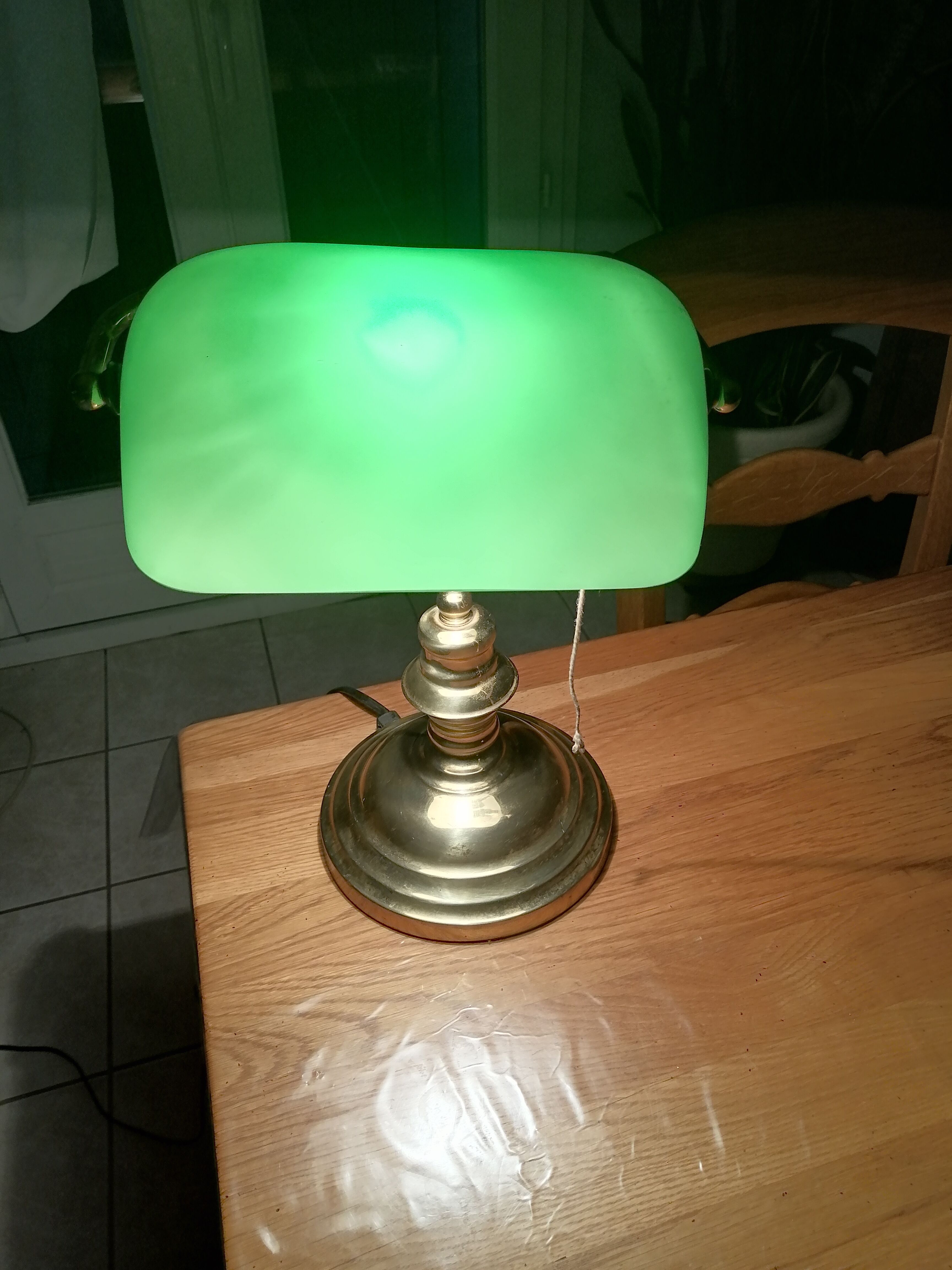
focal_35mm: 26
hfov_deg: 53.1
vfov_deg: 67.3
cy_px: 635
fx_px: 953
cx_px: 476
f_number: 1.8
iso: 100
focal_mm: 3.96
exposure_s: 1/100
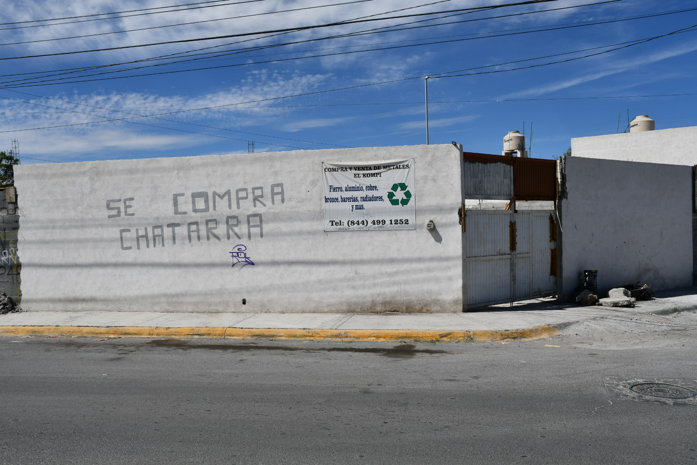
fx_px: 639
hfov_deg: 57.2
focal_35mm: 33
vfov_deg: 40.0
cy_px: 232
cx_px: 348
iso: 100
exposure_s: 1/500
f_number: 11
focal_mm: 22
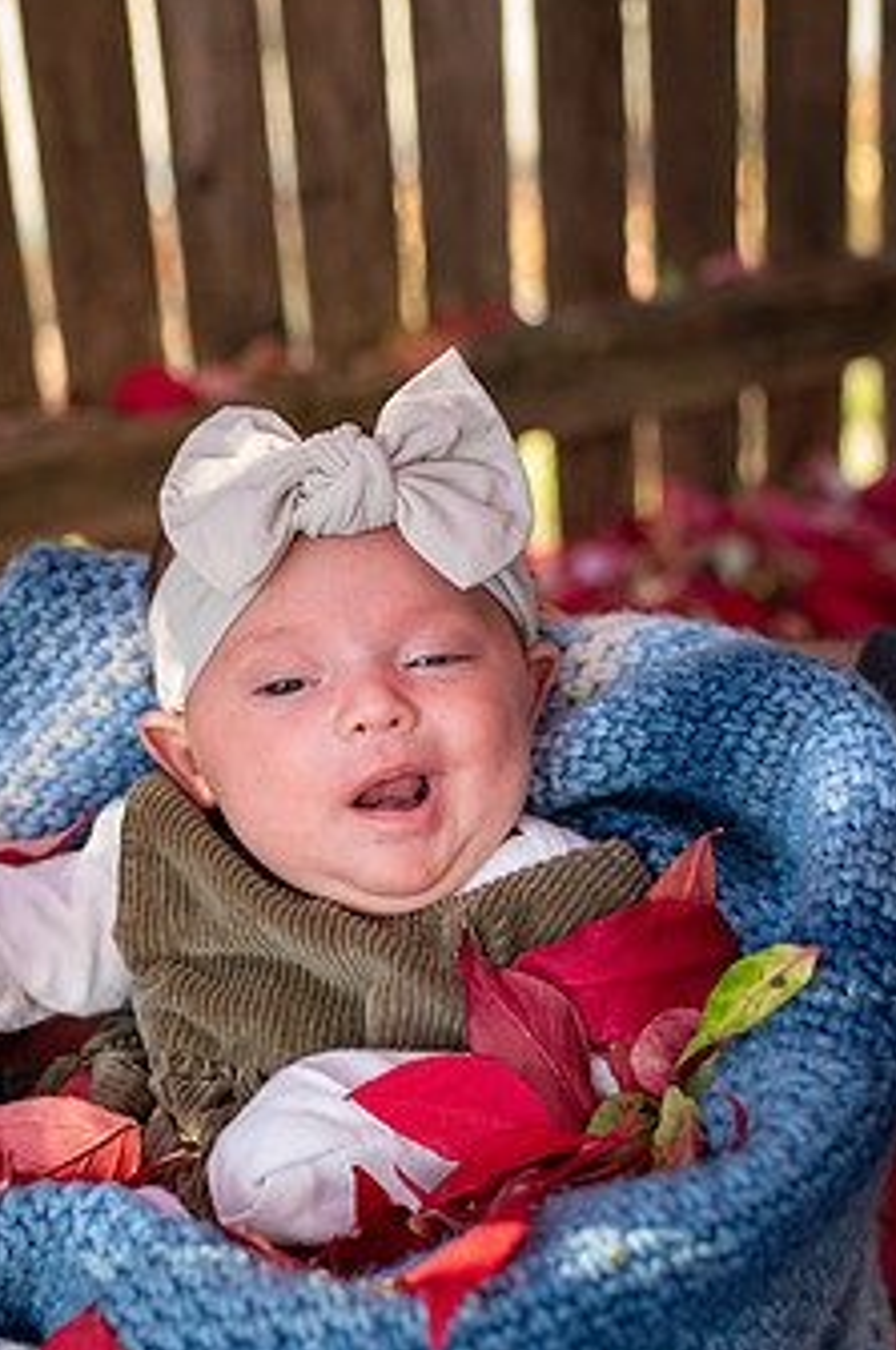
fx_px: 2509
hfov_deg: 20.2
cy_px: 788
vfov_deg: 30.1
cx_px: 311
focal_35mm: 67
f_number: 3.2
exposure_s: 1/1600
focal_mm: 50
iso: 3200
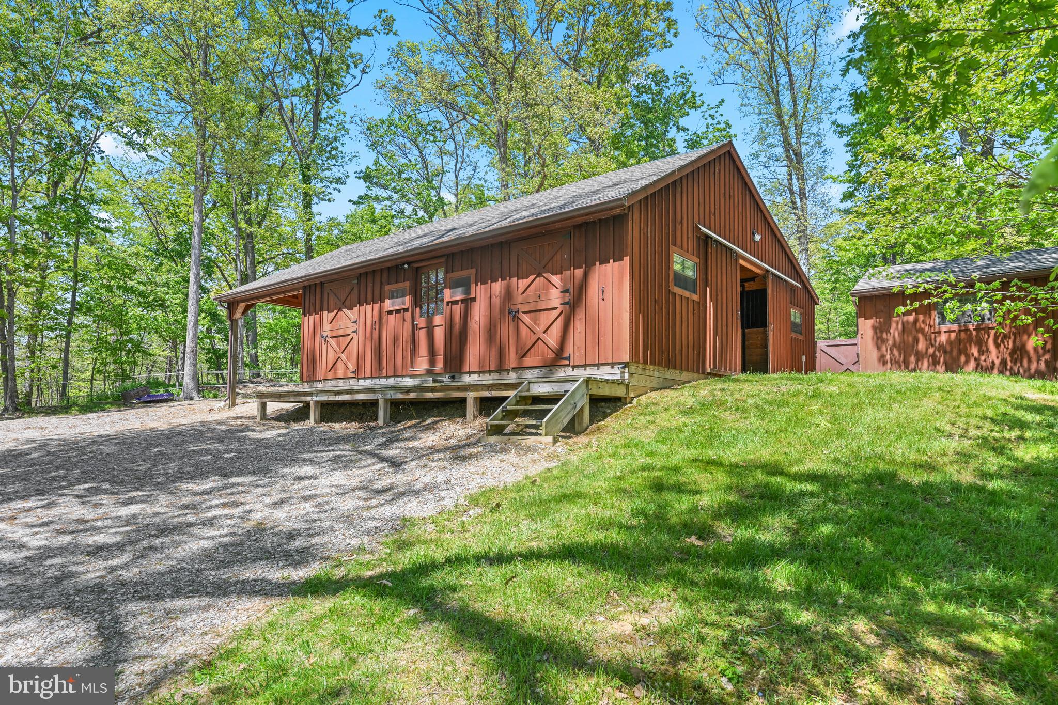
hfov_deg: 84.0
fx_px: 588
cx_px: 529
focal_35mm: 20
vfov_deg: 61.9
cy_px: 352
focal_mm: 20
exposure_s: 1/125
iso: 400
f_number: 8
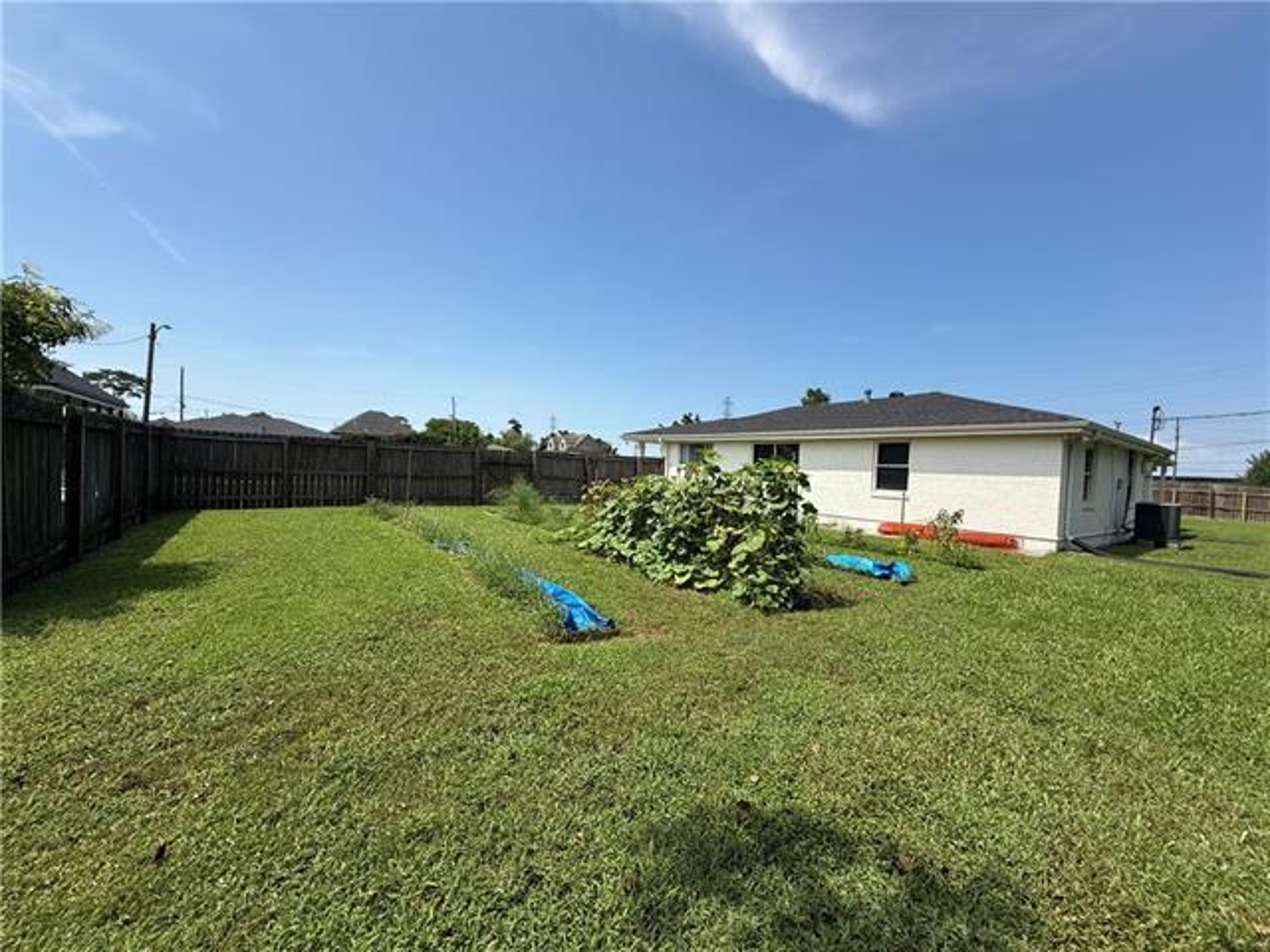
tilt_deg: -0.4
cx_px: 635
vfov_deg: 85.7
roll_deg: -2.5
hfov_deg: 102.1
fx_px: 514
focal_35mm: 14
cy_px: 476
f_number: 2.2
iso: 50
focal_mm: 2.22
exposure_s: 1/2320
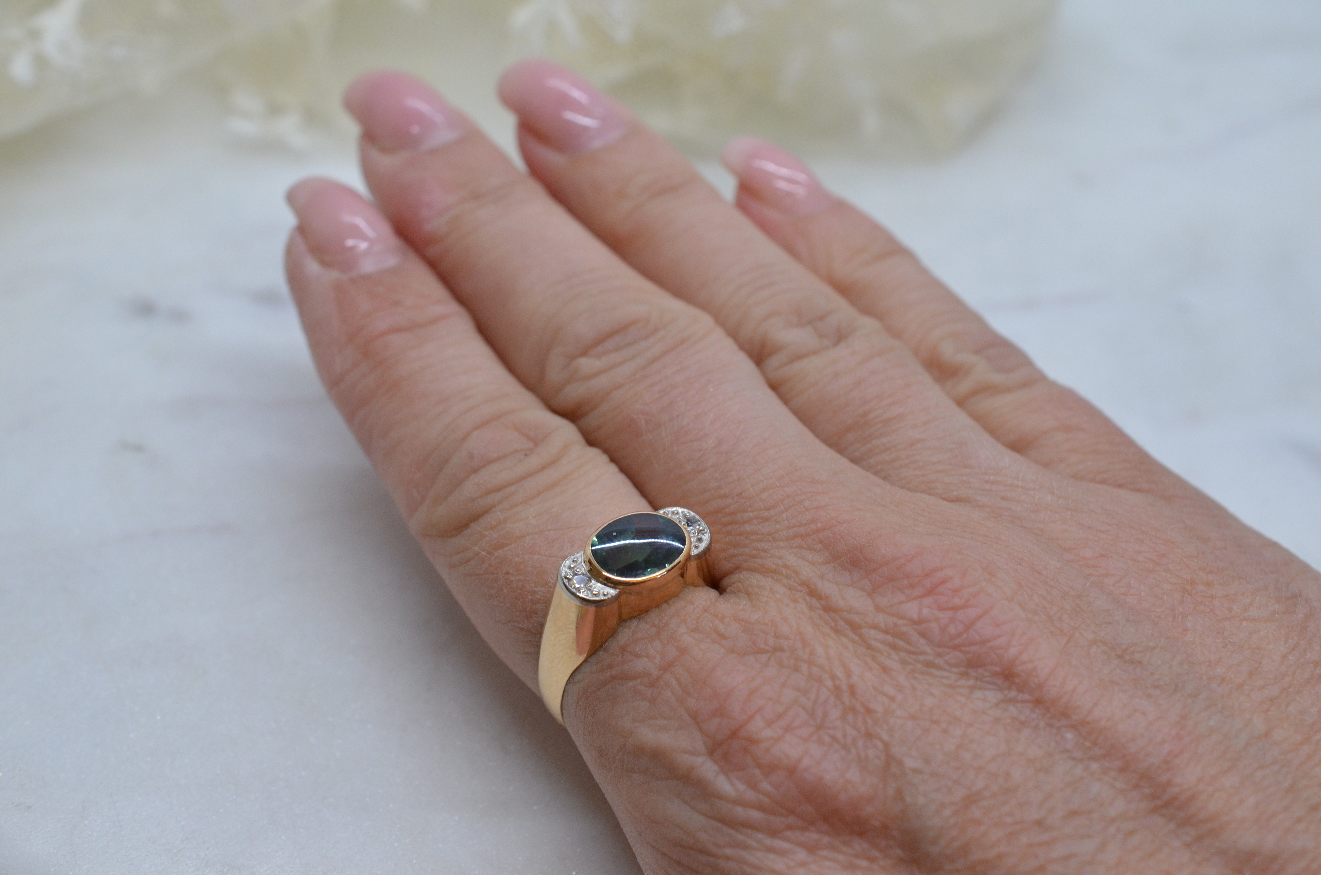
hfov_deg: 33.5
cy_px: 438
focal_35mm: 60
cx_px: 660
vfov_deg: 22.5
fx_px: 2197
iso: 1000
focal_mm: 40
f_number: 9
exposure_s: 1/250
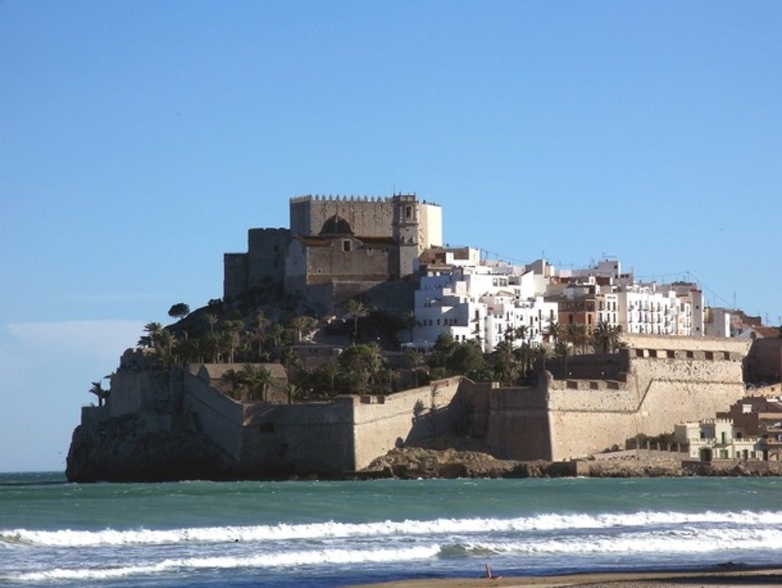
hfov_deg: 10.7
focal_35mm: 185
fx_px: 4181
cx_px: 391
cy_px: 294
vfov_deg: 8.0
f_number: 6.3
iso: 64
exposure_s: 1/500
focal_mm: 38.8
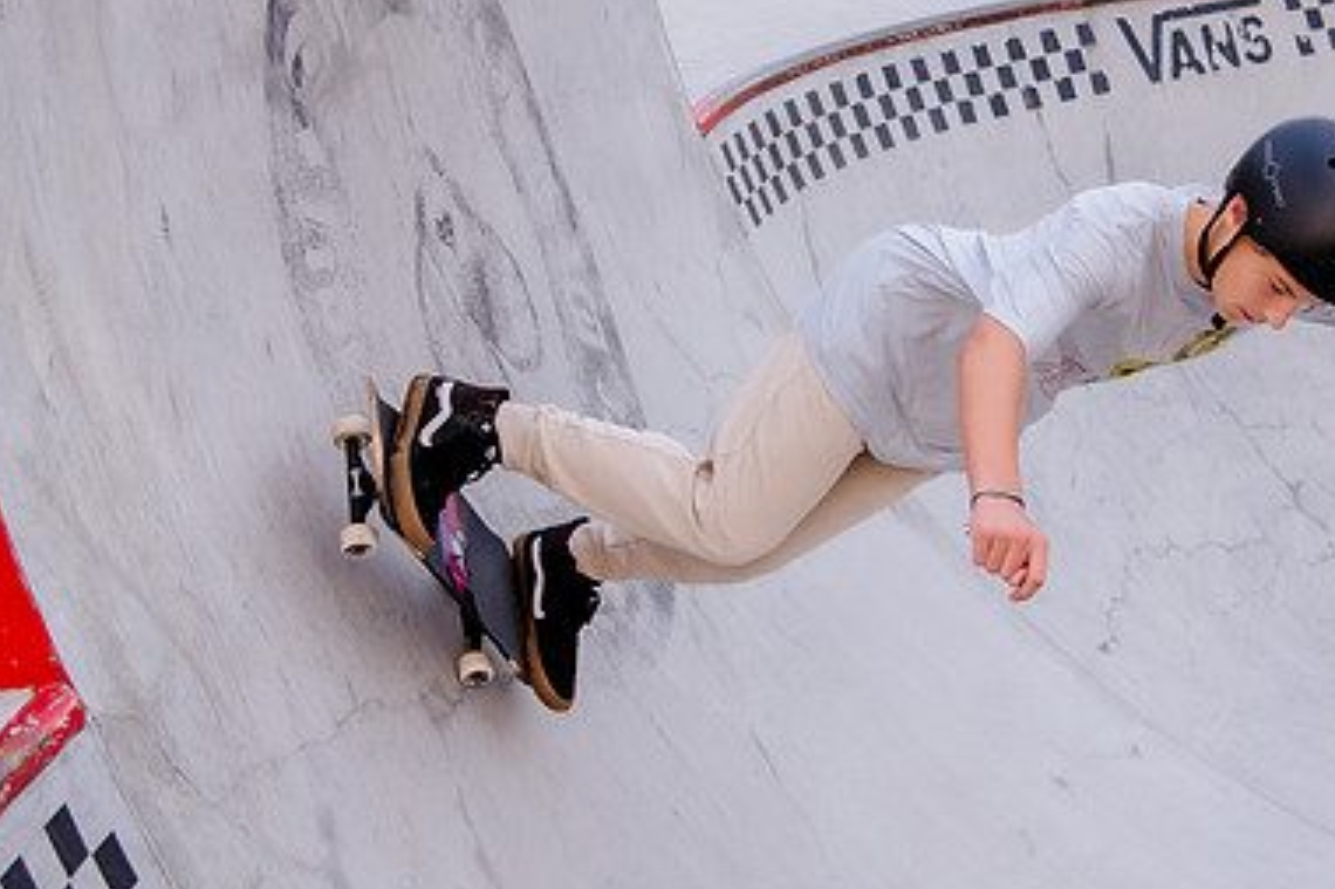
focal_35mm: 84
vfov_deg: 16.2
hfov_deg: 24.1
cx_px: 840
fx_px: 3113
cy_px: 393
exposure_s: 1/640
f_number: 4
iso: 2500
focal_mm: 38
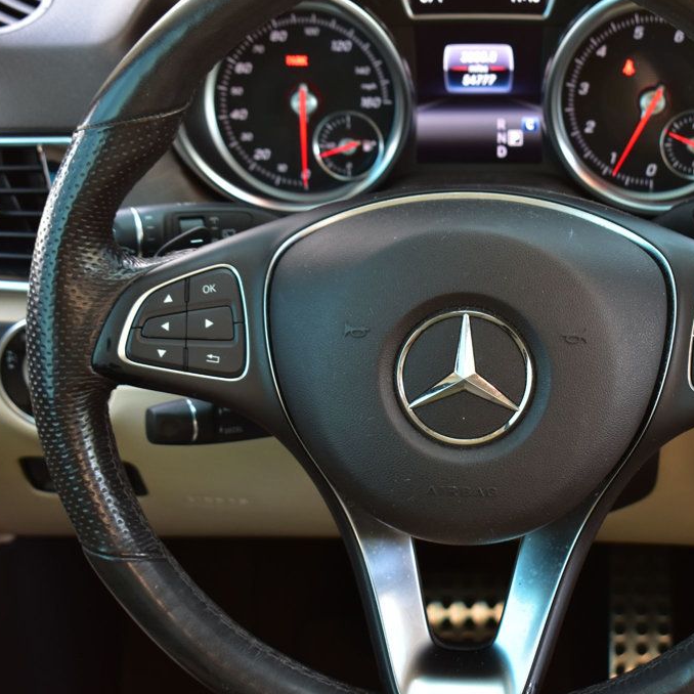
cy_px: 347
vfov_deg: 22.5
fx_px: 1747
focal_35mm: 77
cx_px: 509
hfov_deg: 22.3
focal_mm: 40
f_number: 6.3
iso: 400
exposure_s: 1/15
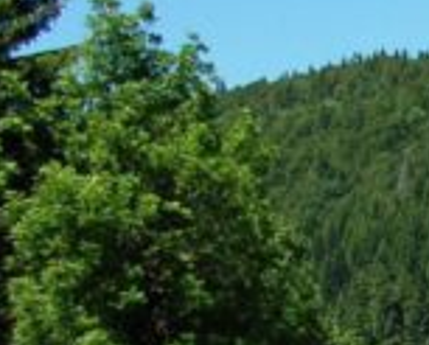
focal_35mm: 216
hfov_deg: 7.9
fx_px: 2749
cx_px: 1183
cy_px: 543
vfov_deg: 7.1
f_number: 9
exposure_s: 1/320
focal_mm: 23
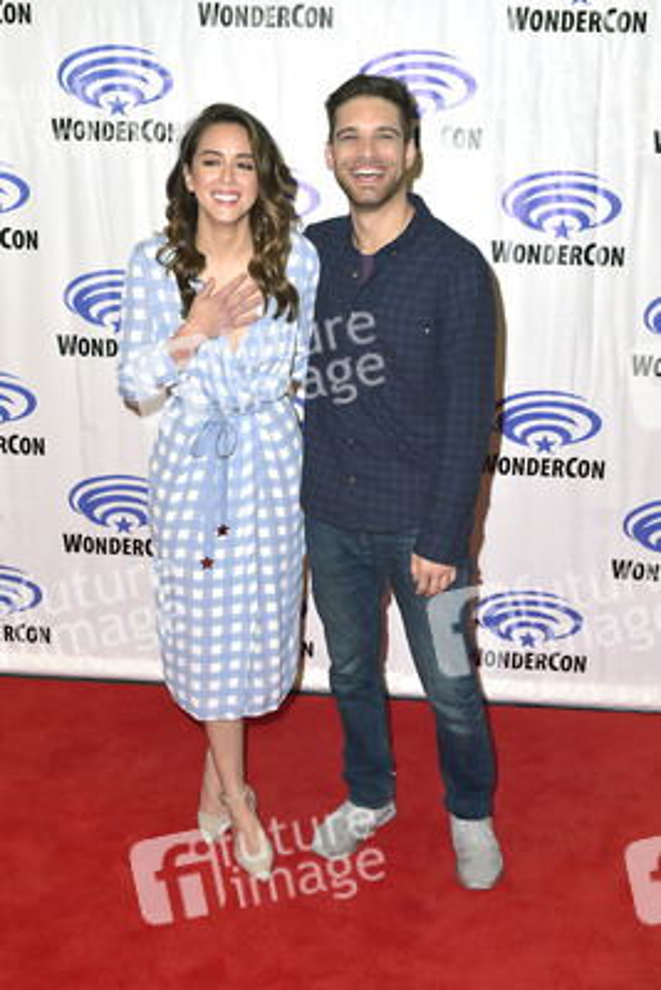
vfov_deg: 58.7
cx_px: 330
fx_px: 881
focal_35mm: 32
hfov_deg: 41.1
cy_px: 495
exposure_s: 1/250
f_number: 6.3
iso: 250
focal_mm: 32
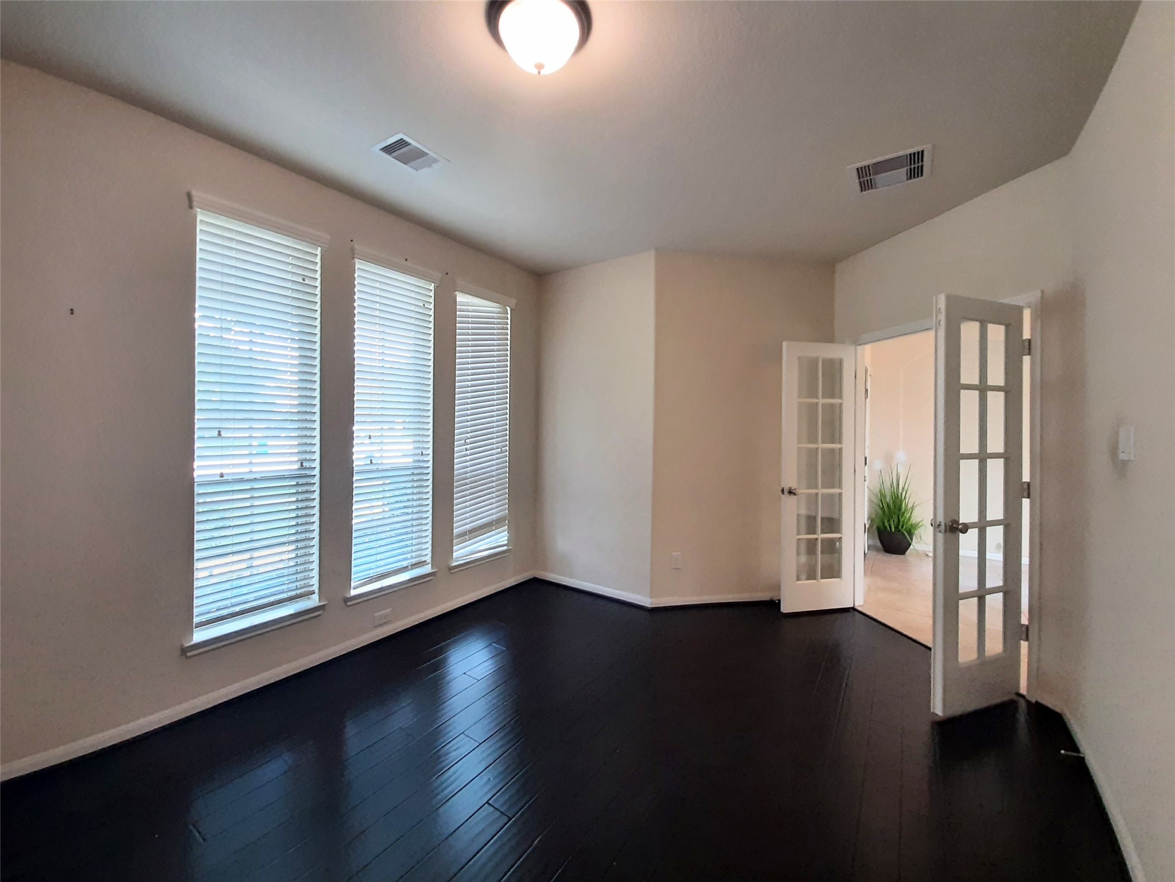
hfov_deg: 106.2
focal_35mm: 13
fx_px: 441
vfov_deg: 89.9
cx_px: 588
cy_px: 441
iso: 125
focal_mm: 1.42
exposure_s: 1/40
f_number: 2.2
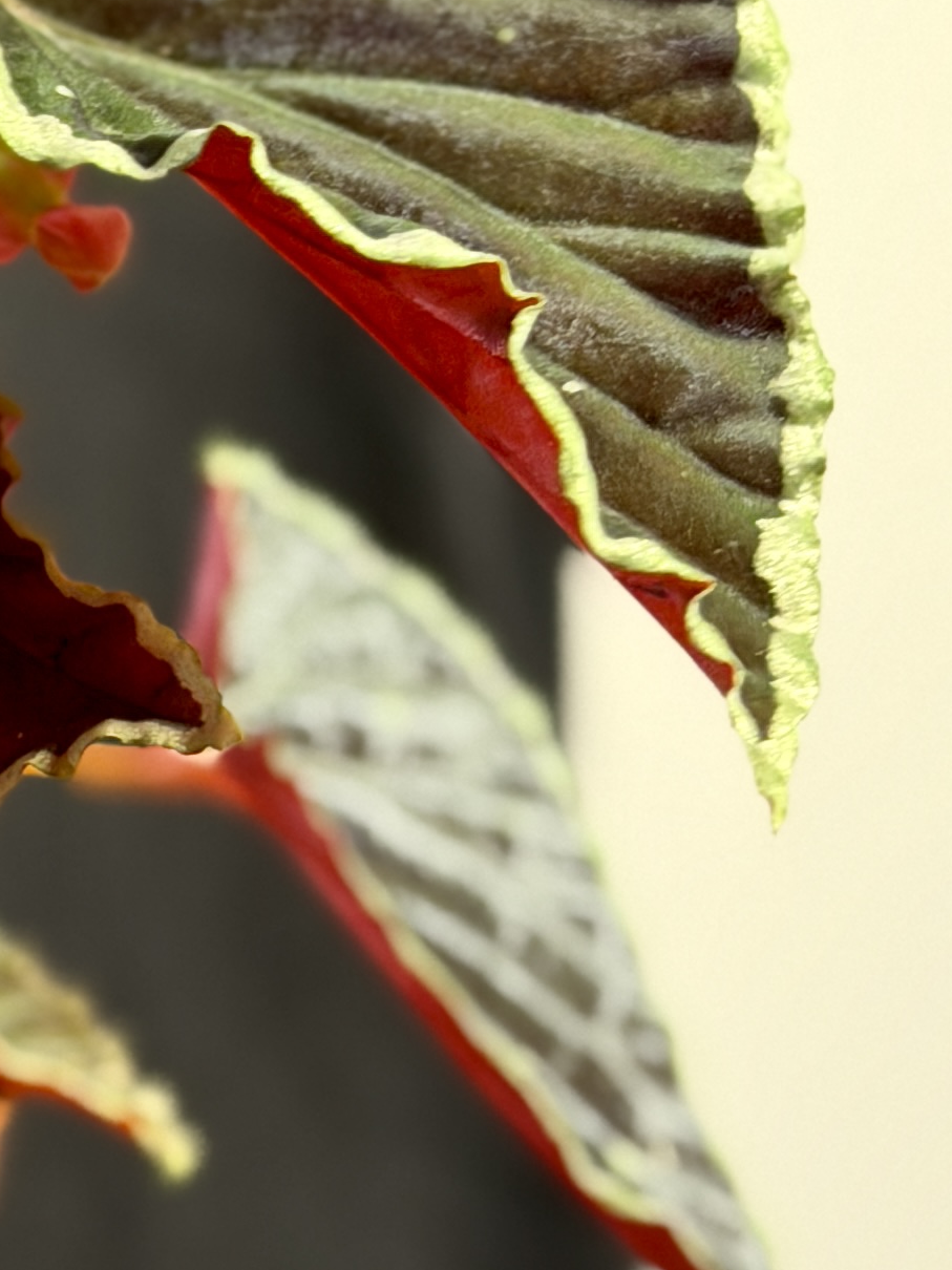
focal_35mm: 160
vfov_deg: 12.3
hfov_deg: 9.0
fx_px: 5869
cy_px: 589
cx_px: -462
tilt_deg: -20.8
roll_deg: -0.9
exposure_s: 1/50
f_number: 1.78
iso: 200
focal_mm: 6.76
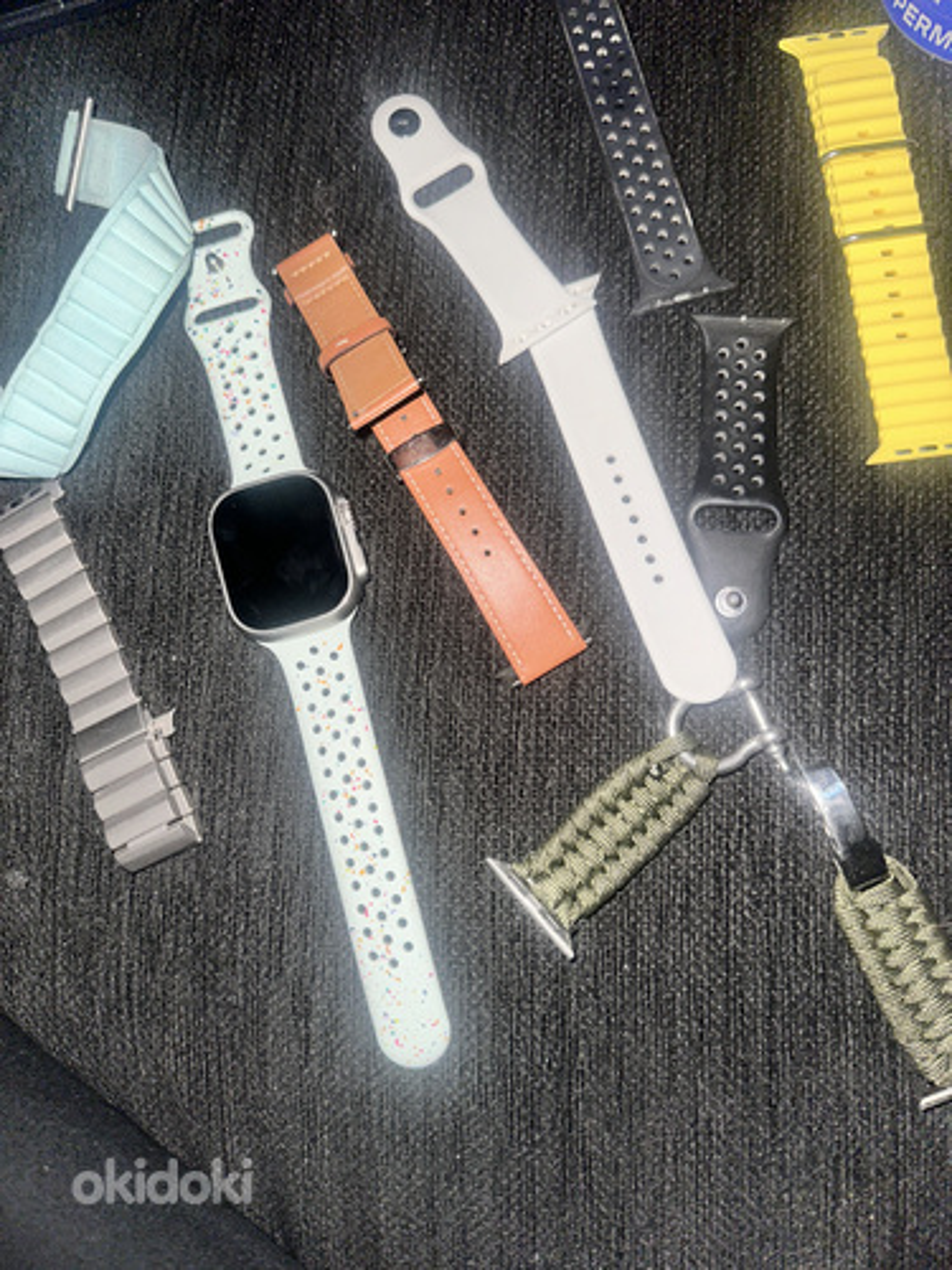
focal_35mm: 24
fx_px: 880
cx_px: 476
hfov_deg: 56.8
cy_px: 635
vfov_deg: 71.6
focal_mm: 6.86
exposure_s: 1/4
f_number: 1.78
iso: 50
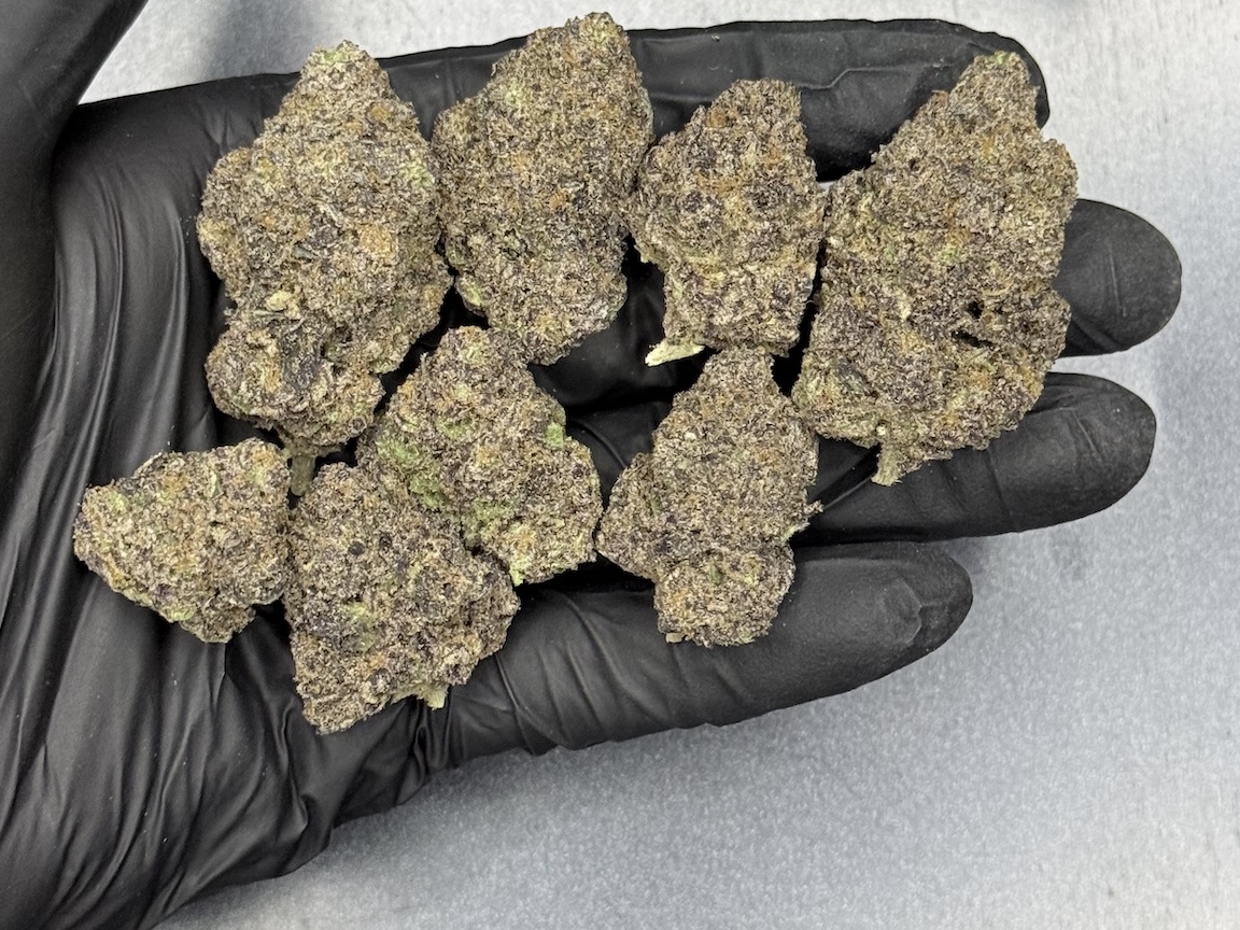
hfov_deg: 24.4
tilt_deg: -81.6
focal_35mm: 80
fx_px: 2866
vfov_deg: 18.4
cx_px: 648
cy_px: 370
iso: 125
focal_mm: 6.76
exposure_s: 1/60
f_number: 1.78
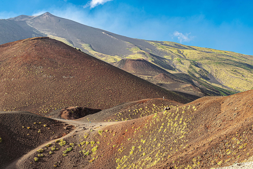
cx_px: 126
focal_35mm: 44
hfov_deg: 44.5
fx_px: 309
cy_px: 84
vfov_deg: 30.5
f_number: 10
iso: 250
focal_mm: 44
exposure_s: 1/125
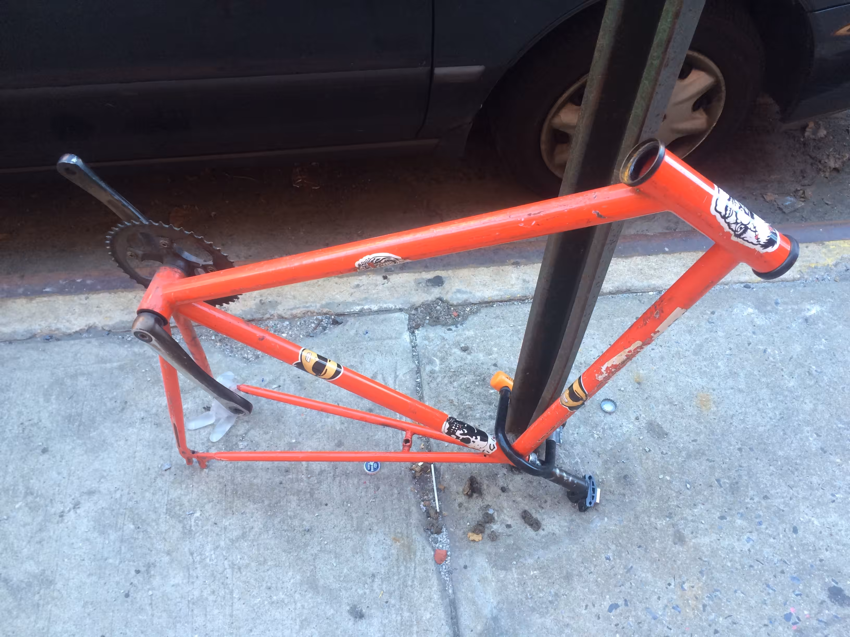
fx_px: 712
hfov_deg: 61.7
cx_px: 425
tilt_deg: -54.8
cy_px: 318
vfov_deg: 48.2
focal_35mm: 29
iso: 40
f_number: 2.2
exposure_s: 1/40
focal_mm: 4.15
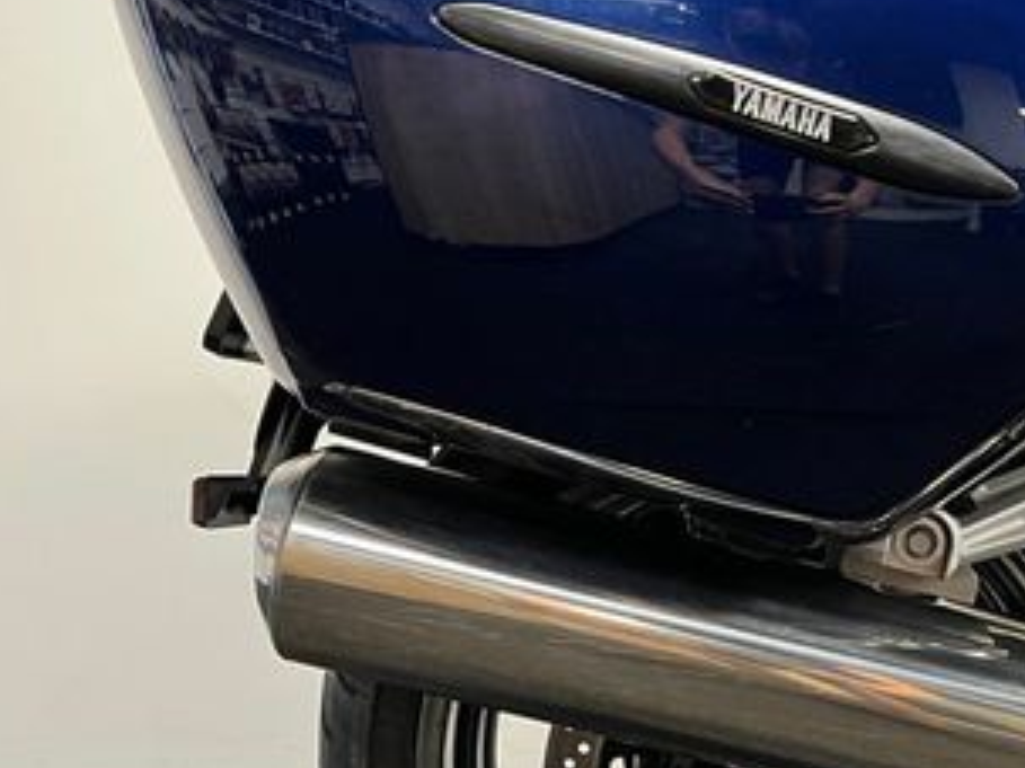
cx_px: 785
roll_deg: +0.6
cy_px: 650
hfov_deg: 34.1
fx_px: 1628
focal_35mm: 55
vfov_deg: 25.9
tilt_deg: -9.4
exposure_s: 1/50
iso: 400
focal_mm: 5.1
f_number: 1.6
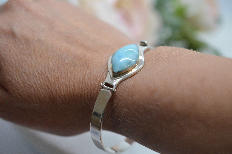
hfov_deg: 33.5
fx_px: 386
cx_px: 116
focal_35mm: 60
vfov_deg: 22.5
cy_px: 77
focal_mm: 40
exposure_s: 1/2500
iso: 2500
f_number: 3.5
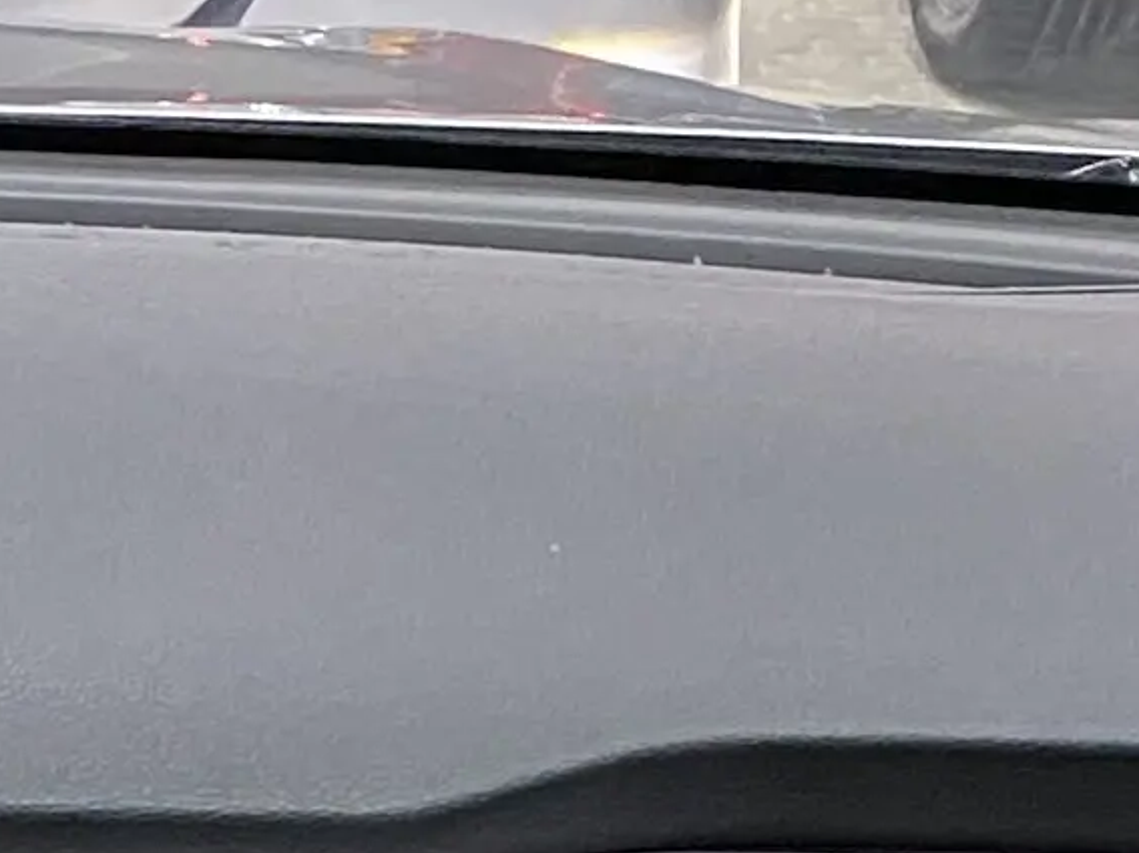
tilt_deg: -35.7
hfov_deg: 10.3
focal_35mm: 185
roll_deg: -0.8
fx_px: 6086
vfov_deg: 6.9
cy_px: 2854
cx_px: -585
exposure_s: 1/41
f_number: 1.8
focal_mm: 4.25
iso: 500
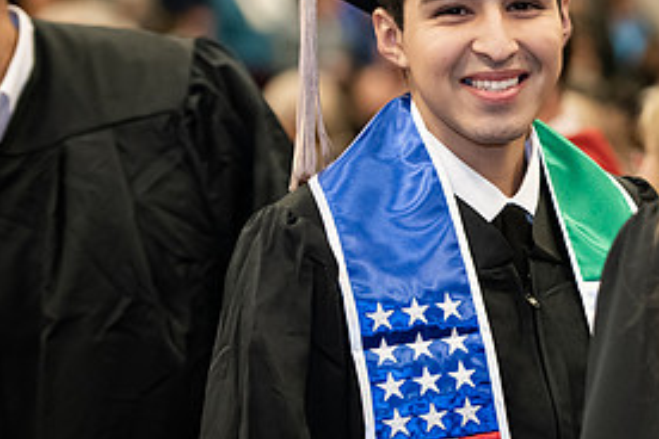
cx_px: 671
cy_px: 175
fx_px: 4228
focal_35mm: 231
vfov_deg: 5.9
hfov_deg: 8.9
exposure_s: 1/200
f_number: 3.2
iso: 2000
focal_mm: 110
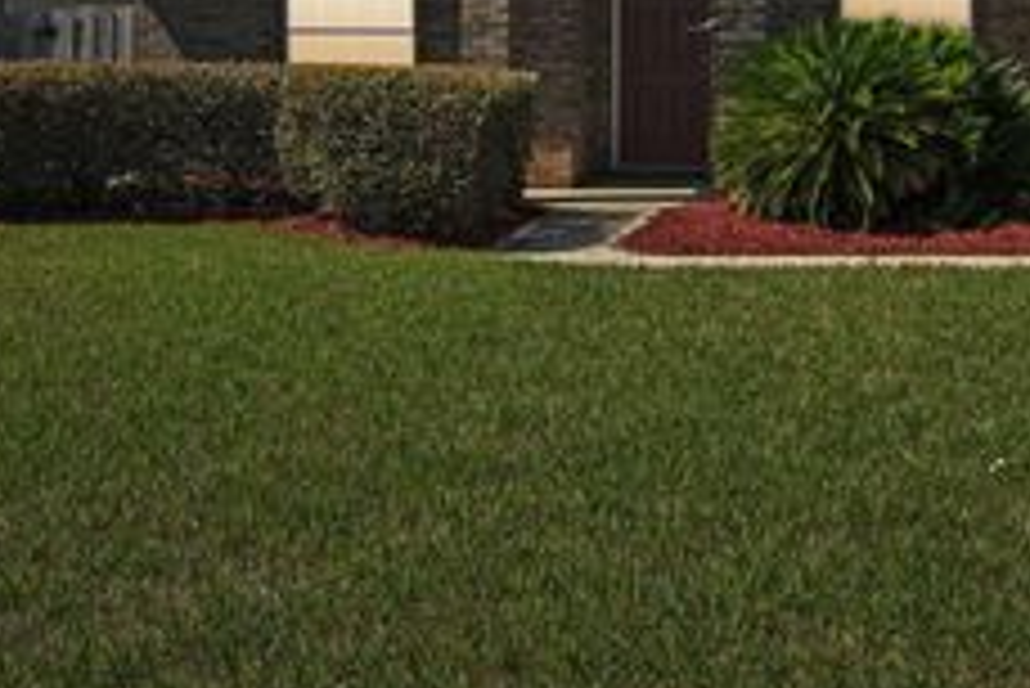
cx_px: 949
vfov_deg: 26.4
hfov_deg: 37.3
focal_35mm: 49
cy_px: 47
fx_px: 1405
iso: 100
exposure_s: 1/250
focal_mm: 22.5
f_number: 8
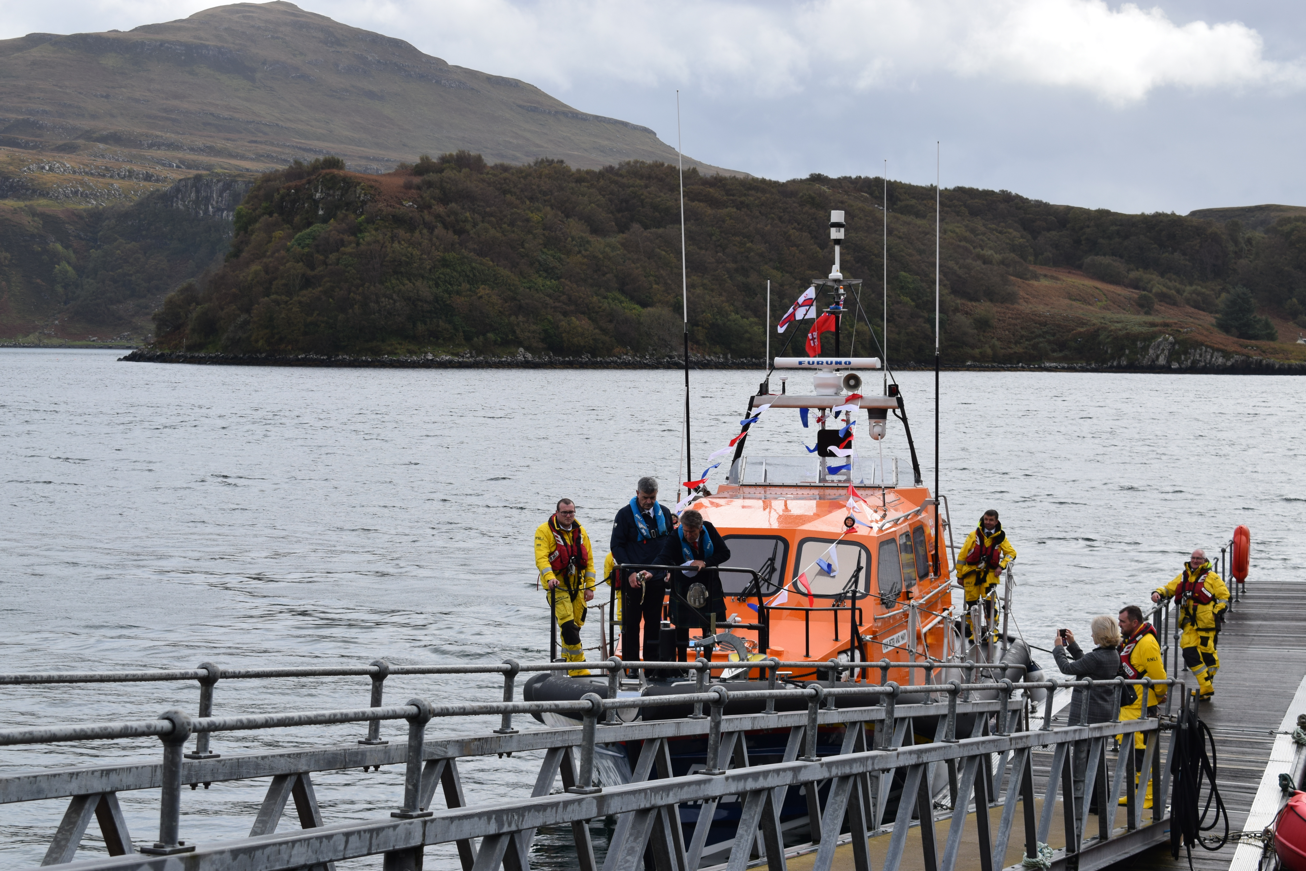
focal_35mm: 82
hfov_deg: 24.6
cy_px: 436
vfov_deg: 16.6
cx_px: 653
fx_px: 2993
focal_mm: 55
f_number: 9
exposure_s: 1/320
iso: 200
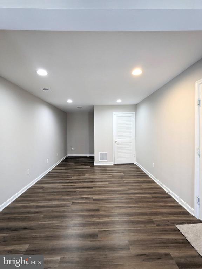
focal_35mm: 16
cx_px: 101
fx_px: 124
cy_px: 134
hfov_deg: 78.1
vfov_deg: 94.5
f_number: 2.2
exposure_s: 1/30
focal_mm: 2.22
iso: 115
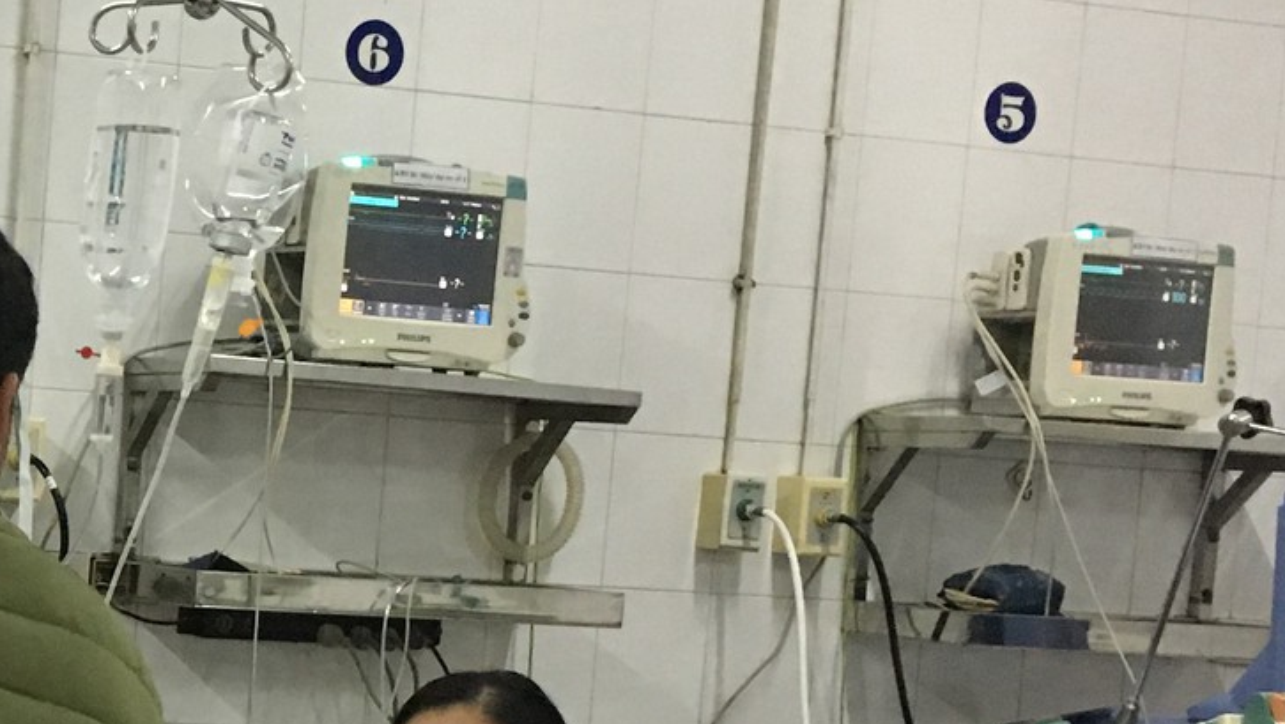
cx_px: -257
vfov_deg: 13.8
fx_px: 2965
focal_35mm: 87
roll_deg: -4.0
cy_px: 674
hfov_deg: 22.5
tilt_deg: -4.1
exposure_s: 1/33
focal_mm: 4.15
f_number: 2.2
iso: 250
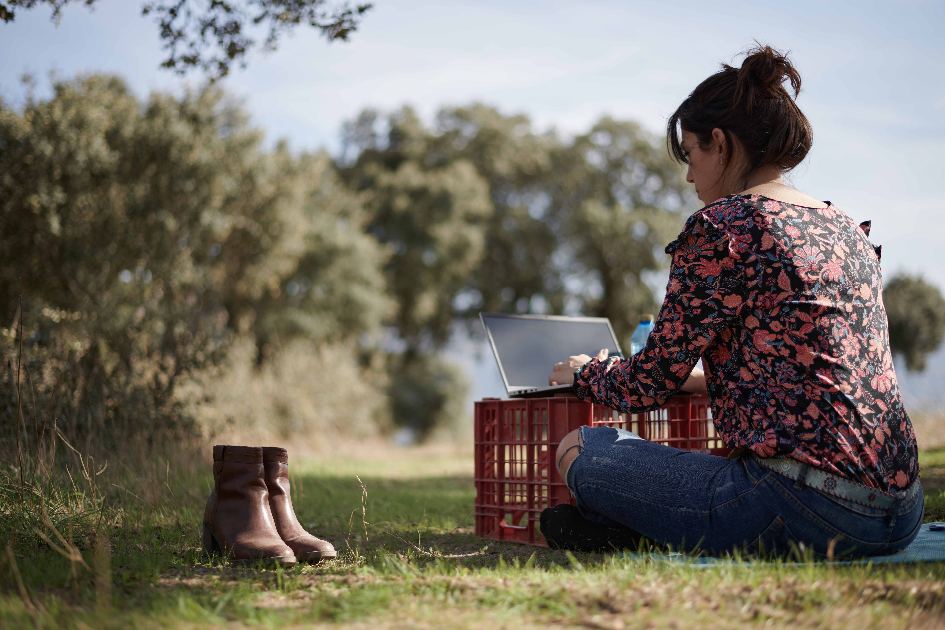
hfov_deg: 39.6
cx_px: 472
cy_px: 315
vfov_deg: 27.0
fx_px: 1312
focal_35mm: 50
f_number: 1.8
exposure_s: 1/1600
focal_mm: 50
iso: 100
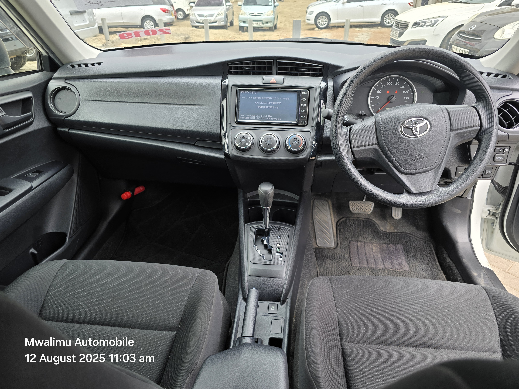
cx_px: 260
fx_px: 345
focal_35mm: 23
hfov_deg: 73.9
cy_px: 194
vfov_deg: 58.9
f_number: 1.7
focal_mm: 6.3
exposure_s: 1/180
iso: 40
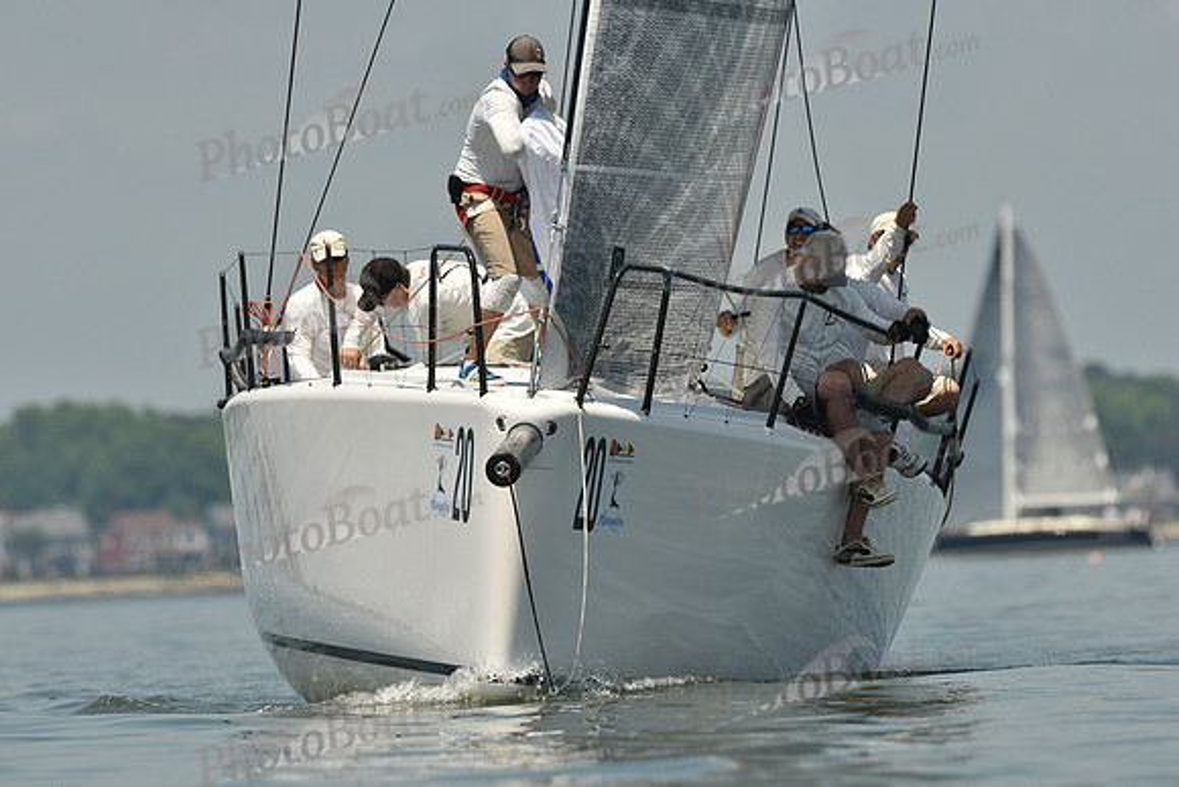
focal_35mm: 600
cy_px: 394
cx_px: 590
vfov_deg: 2.3
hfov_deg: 3.4
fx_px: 19654
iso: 320
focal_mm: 600
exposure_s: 1/1600
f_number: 8
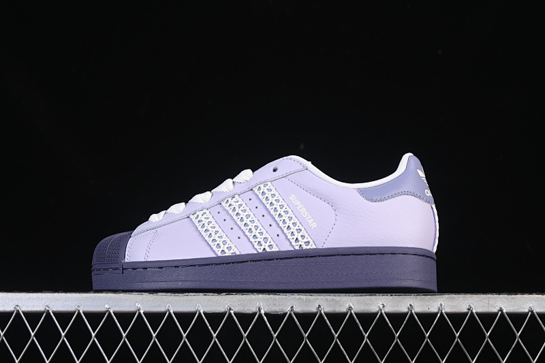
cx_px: 272
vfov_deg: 18.2
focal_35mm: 75
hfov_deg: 27.0
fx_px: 1135
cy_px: 182
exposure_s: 1/125
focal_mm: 50
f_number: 7.1
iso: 160
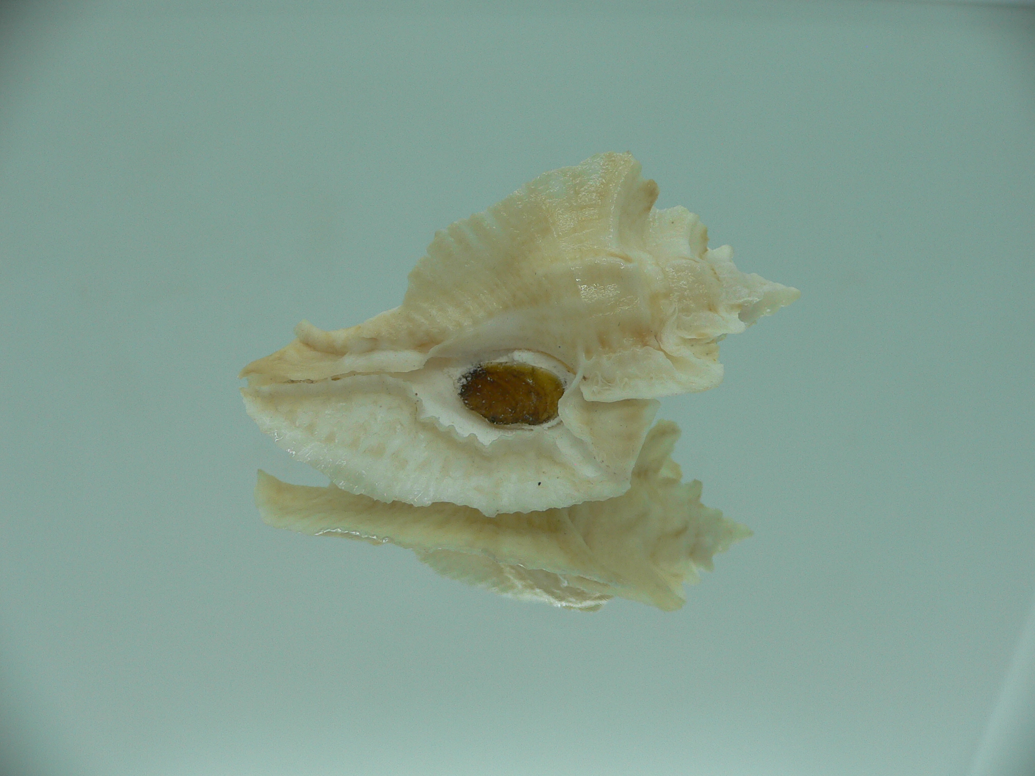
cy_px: 388
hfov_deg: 52.6
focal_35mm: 35
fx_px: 1046
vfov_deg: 40.7
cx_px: 518
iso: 80
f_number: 2.8
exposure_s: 1/80
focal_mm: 4.6
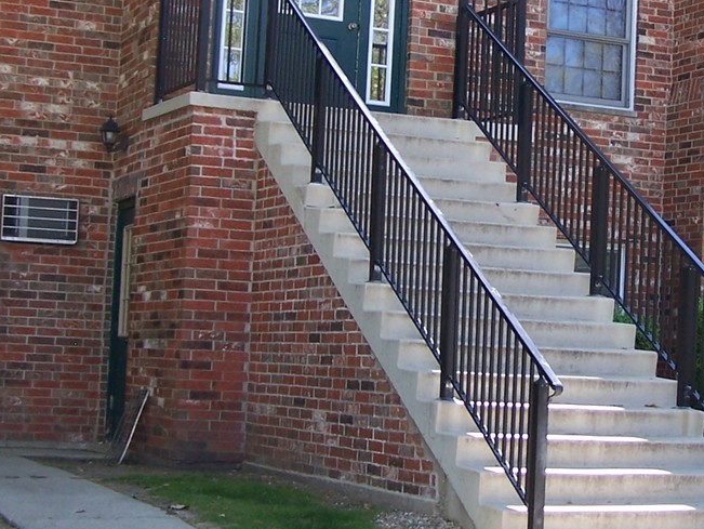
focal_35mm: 84
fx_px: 1709
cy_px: 160
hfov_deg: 22.9
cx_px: 580
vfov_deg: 17.5
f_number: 2.8
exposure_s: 1/160
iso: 80
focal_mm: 6.3
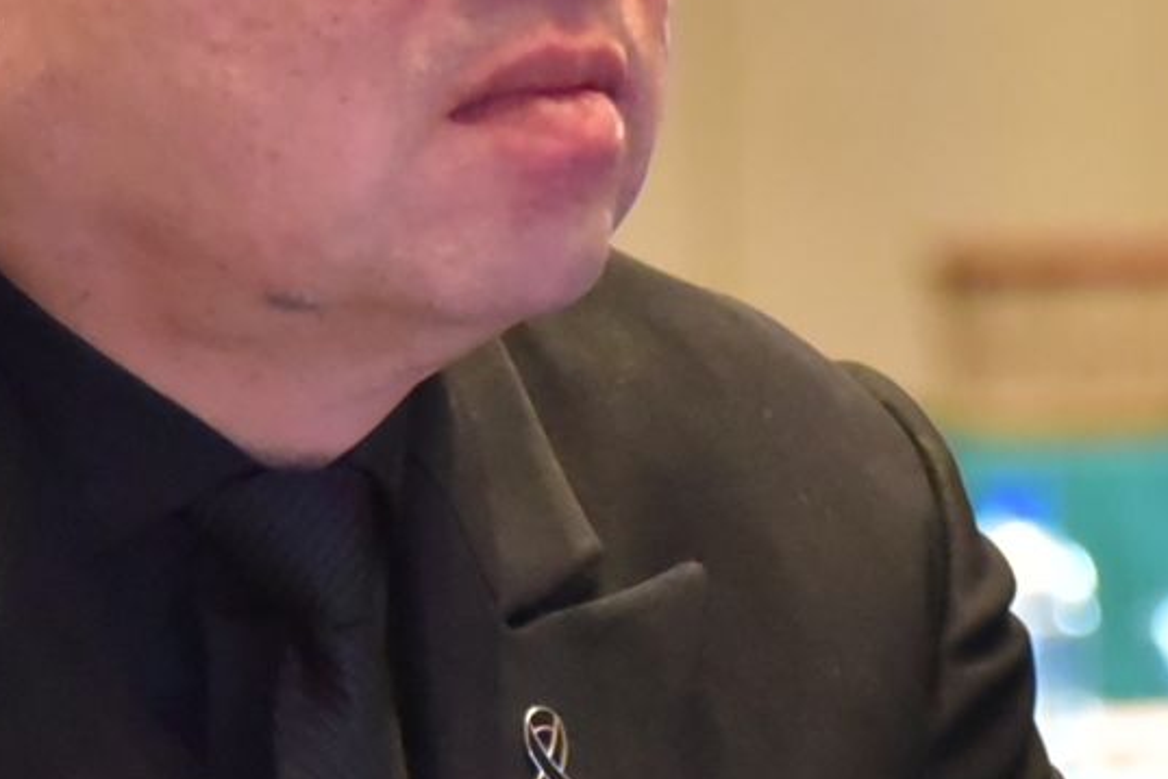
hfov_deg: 3.6
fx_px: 18427
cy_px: 528
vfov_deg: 2.4
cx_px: 1473
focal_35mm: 568
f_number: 5.6
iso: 8000
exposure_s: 1/100
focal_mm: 122
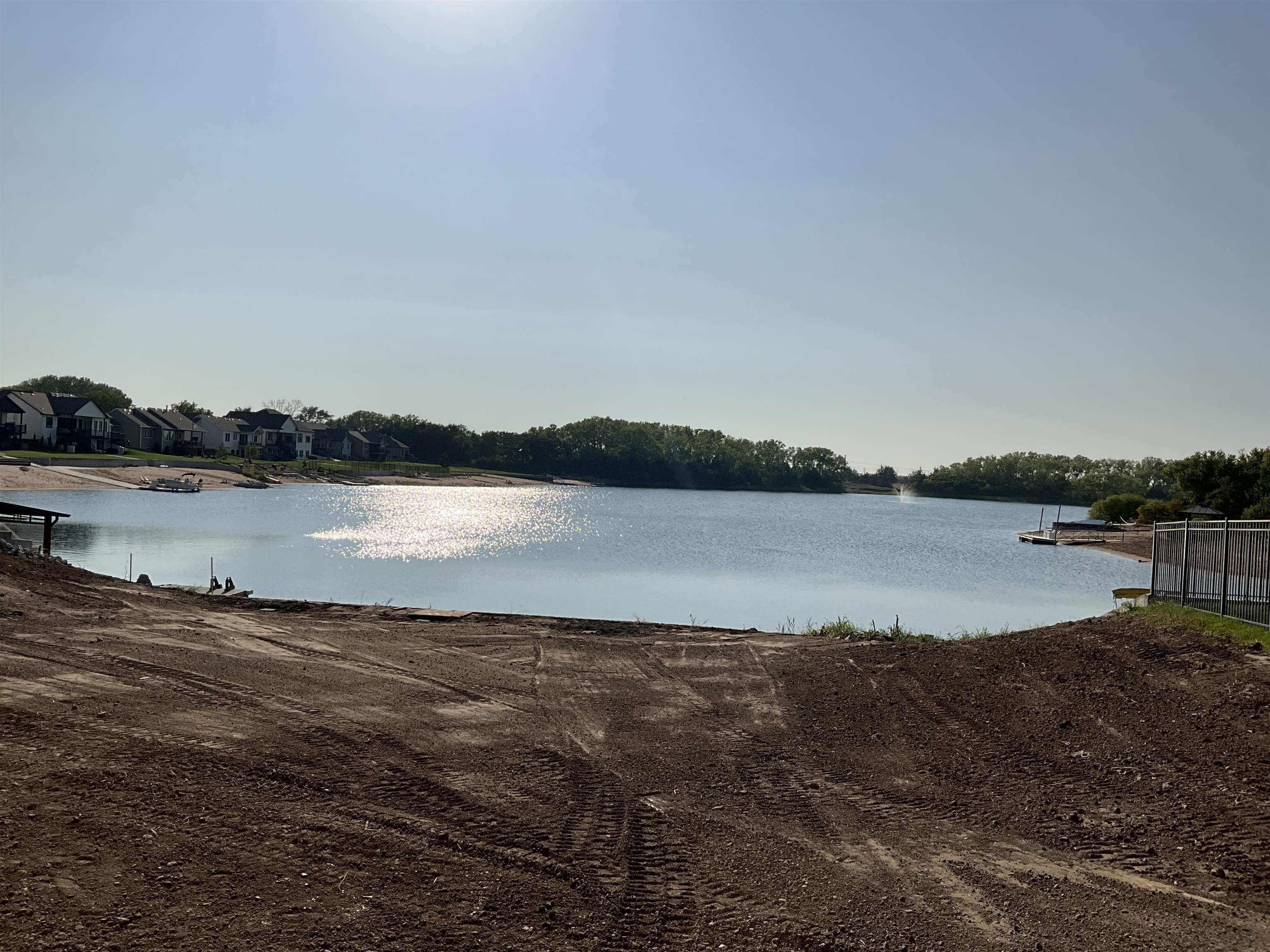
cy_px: 476
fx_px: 1064
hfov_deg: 61.7
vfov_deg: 48.2
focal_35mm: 29
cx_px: 635
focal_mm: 3
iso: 25
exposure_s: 1/8621
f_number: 1.8
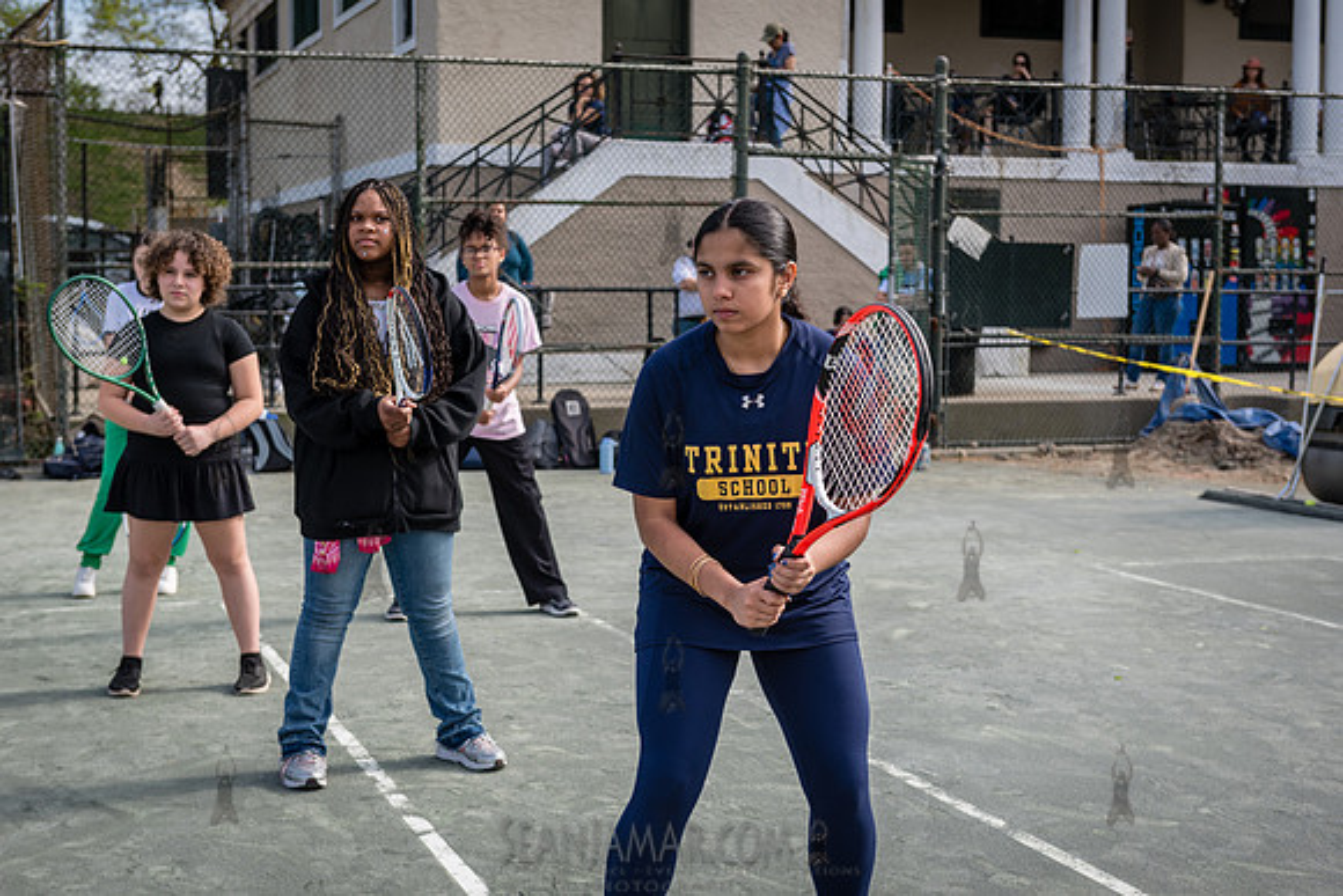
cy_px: 448
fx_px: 2041
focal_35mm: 55
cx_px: 672
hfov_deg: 36.4
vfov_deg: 24.8
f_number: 4.5
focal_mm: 52
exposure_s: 1/400
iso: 100
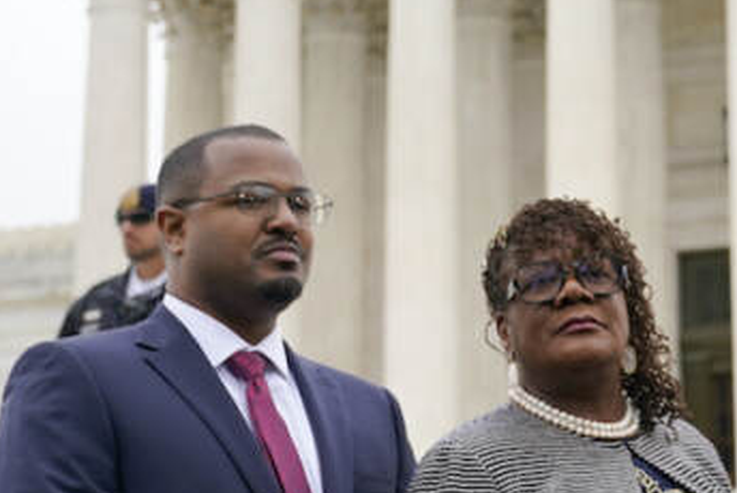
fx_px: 2377
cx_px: 936
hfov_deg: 16.7
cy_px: 192
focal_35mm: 116
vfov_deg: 11.8
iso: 320
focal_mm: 39
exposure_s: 1/800
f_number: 4
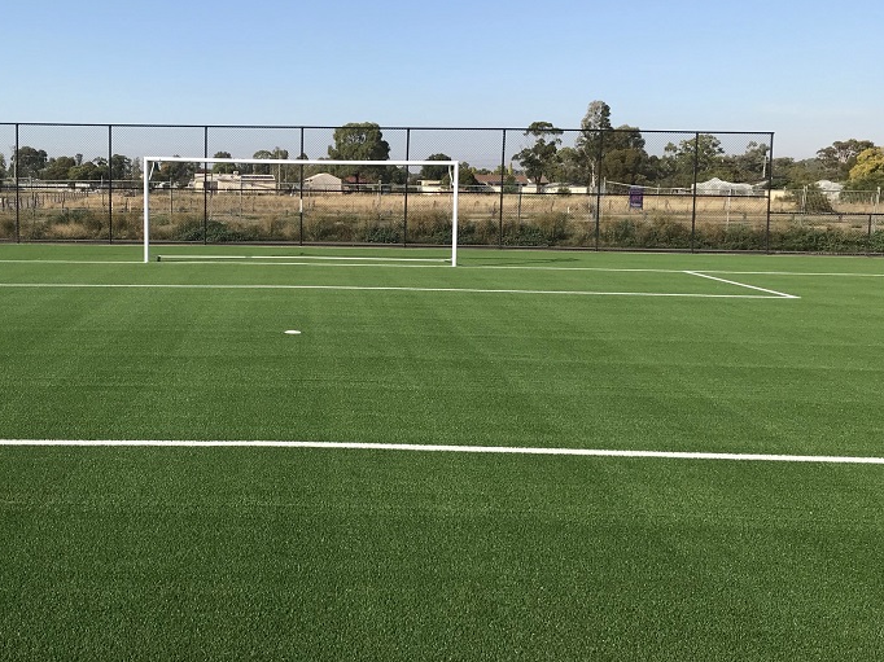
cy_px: 271
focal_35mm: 38
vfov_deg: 37.6
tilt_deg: -4.0
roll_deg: -1.4
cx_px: 294
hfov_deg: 48.2
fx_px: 970
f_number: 1.8
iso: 20
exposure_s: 1/2179
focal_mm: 3.99
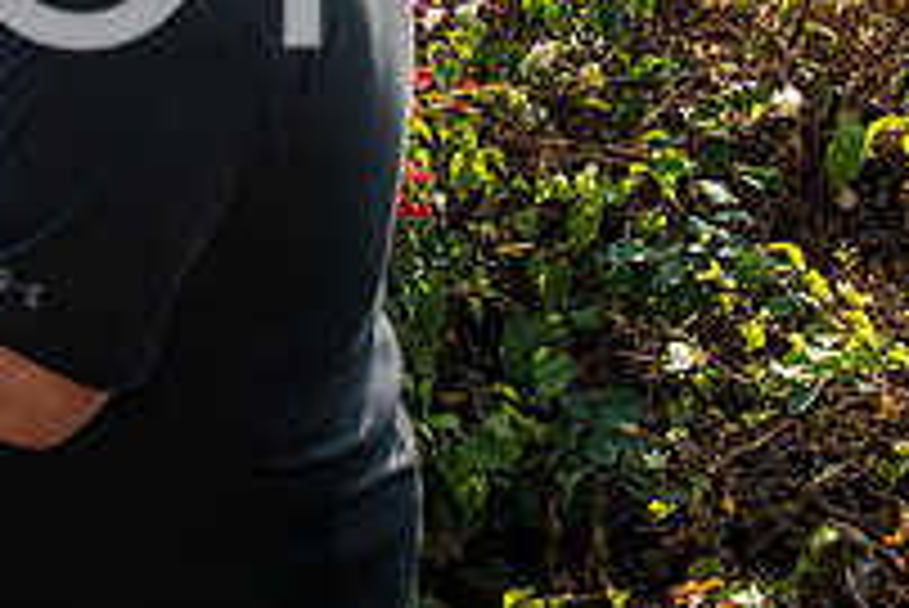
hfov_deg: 20.6
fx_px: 2325
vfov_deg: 14.5
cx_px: -207
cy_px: -79
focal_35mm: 92
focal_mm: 32
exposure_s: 1/100
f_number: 7.1
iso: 100
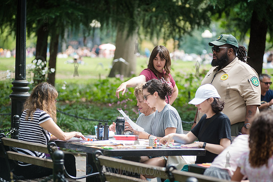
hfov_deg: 12.8
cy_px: 96
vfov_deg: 8.5
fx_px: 1220
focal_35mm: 161
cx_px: 124
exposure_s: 1/320
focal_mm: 145
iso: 400
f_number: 4
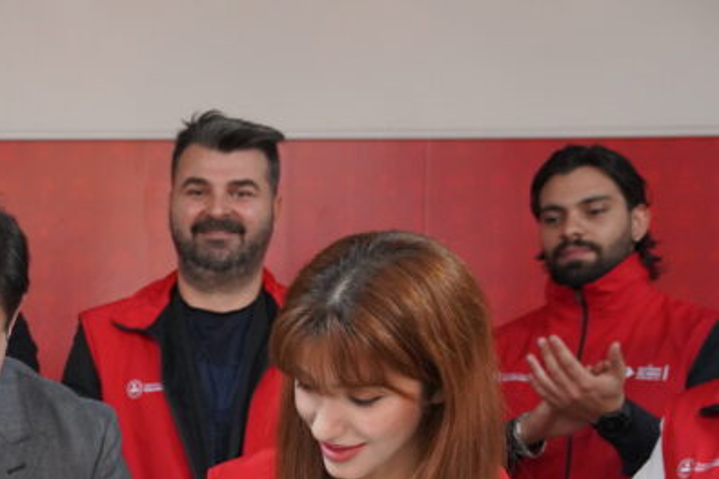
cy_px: 564
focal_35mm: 96
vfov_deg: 13.9
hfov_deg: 20.4
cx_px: -38
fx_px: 1916
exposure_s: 1/160
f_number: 4
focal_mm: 37
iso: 2500
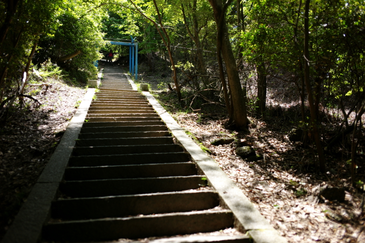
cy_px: 122
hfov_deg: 54.4
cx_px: 182
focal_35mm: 35
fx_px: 355
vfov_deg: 37.8
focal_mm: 35
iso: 160
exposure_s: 1/750
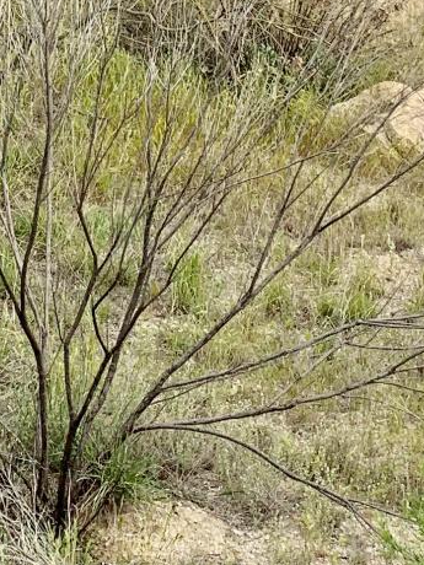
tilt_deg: -9.0
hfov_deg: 13.0
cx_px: 12
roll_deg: -4.2
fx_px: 1845
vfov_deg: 16.3
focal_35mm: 113
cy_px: -206
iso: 25
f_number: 1.8
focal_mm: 4.25
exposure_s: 1/407
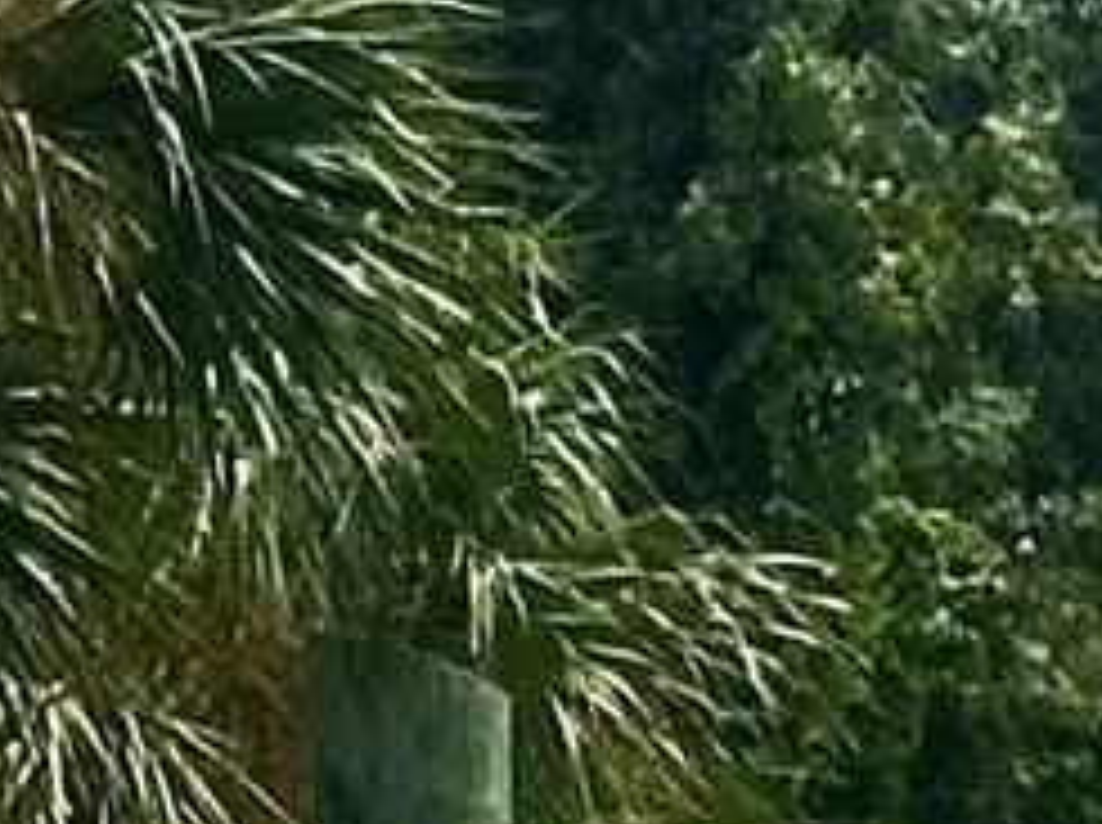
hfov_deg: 9.8
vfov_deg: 7.1
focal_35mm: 201
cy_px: 1610
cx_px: -108
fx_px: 6389
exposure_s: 1/4184
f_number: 1.78
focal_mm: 6.86
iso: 64
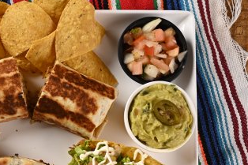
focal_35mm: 78
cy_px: 124
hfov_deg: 25.1
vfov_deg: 17.4
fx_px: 537
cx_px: 18
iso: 200
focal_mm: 40
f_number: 16
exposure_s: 1/125
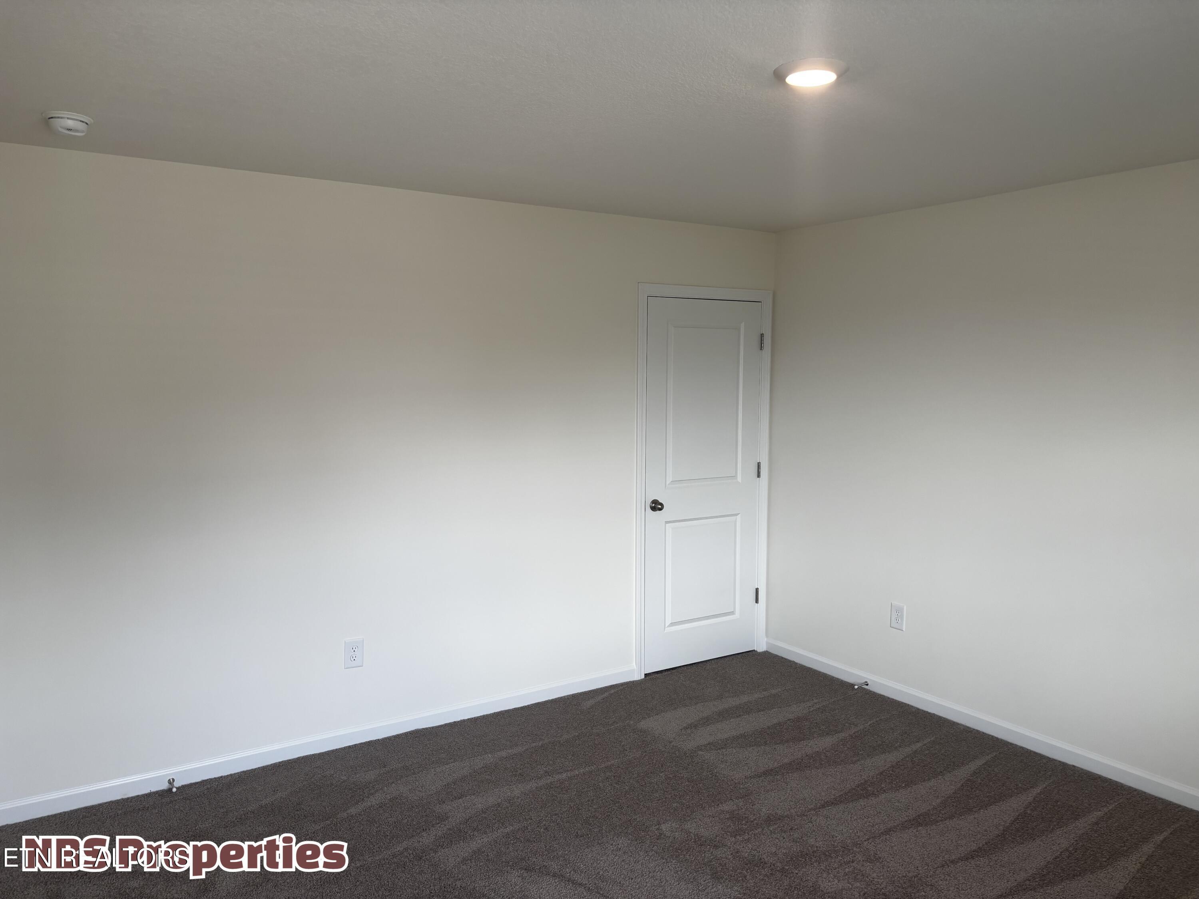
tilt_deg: -4.1
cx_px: 600
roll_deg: +0.0
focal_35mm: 26
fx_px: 901
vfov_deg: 53.1
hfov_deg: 67.3
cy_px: 450
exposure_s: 1/120
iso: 50
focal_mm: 5.96
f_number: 1.6
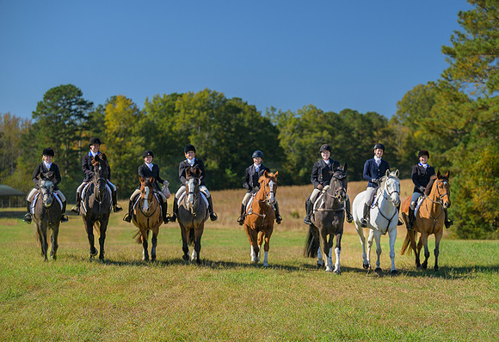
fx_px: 1431
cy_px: 182
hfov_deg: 19.8
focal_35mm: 102
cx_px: 274
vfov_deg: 13.6
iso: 200
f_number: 3.2
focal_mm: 94
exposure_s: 1/1000
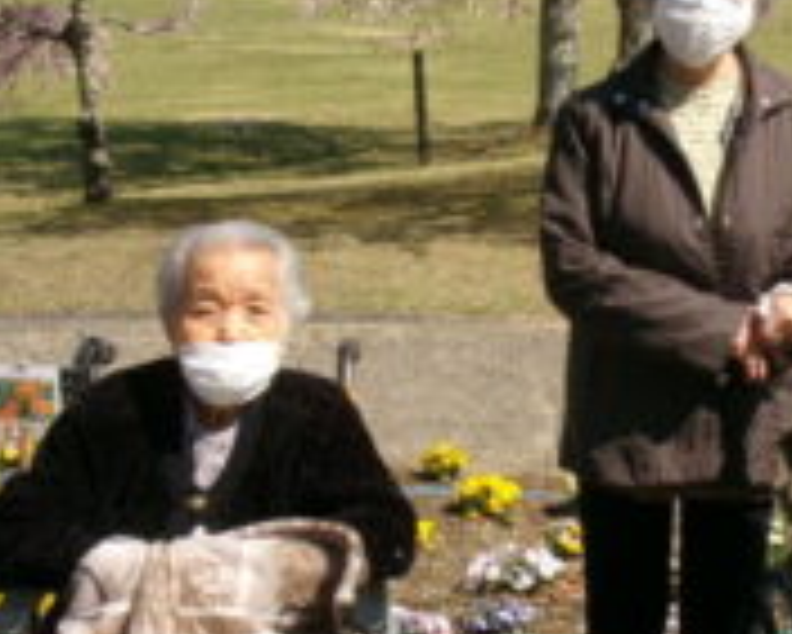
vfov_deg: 16.5
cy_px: 346
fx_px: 2181
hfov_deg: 20.4
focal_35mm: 93
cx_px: 612
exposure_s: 1/120
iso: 100
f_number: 10.8
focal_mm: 5.1
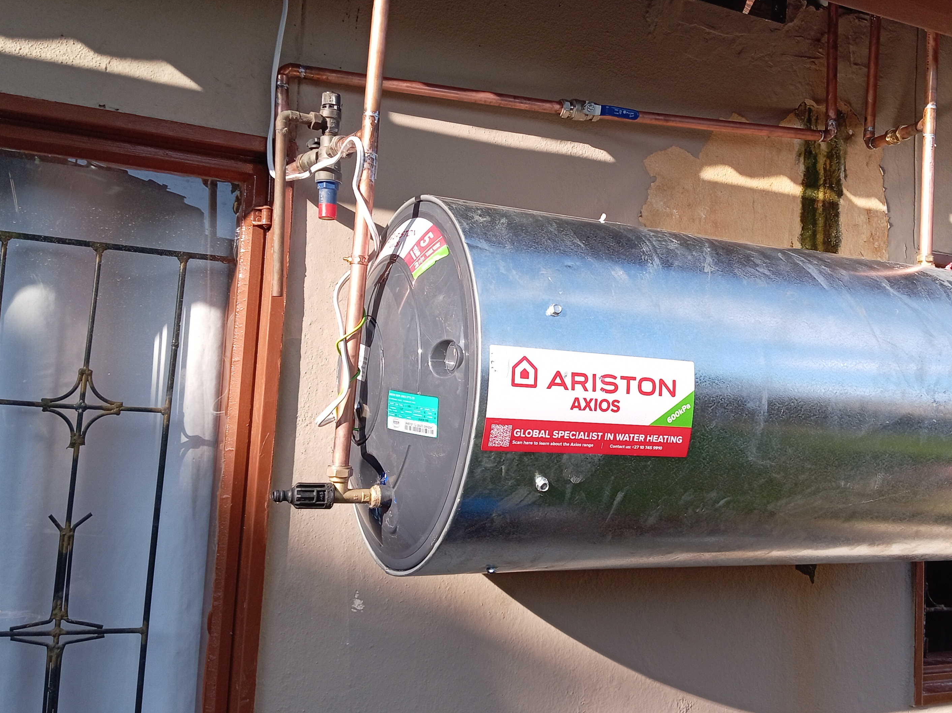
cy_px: 338
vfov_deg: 36.8
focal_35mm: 39
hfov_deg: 47.6
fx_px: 1072
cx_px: 569
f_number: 1.8
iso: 100
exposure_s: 1/230
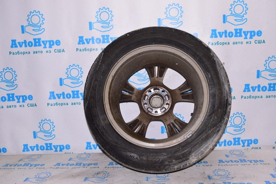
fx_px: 253
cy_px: 92
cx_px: 138
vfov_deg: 39.9
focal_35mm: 33
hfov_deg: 57.3
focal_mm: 22
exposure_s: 1/200
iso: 1600
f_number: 8
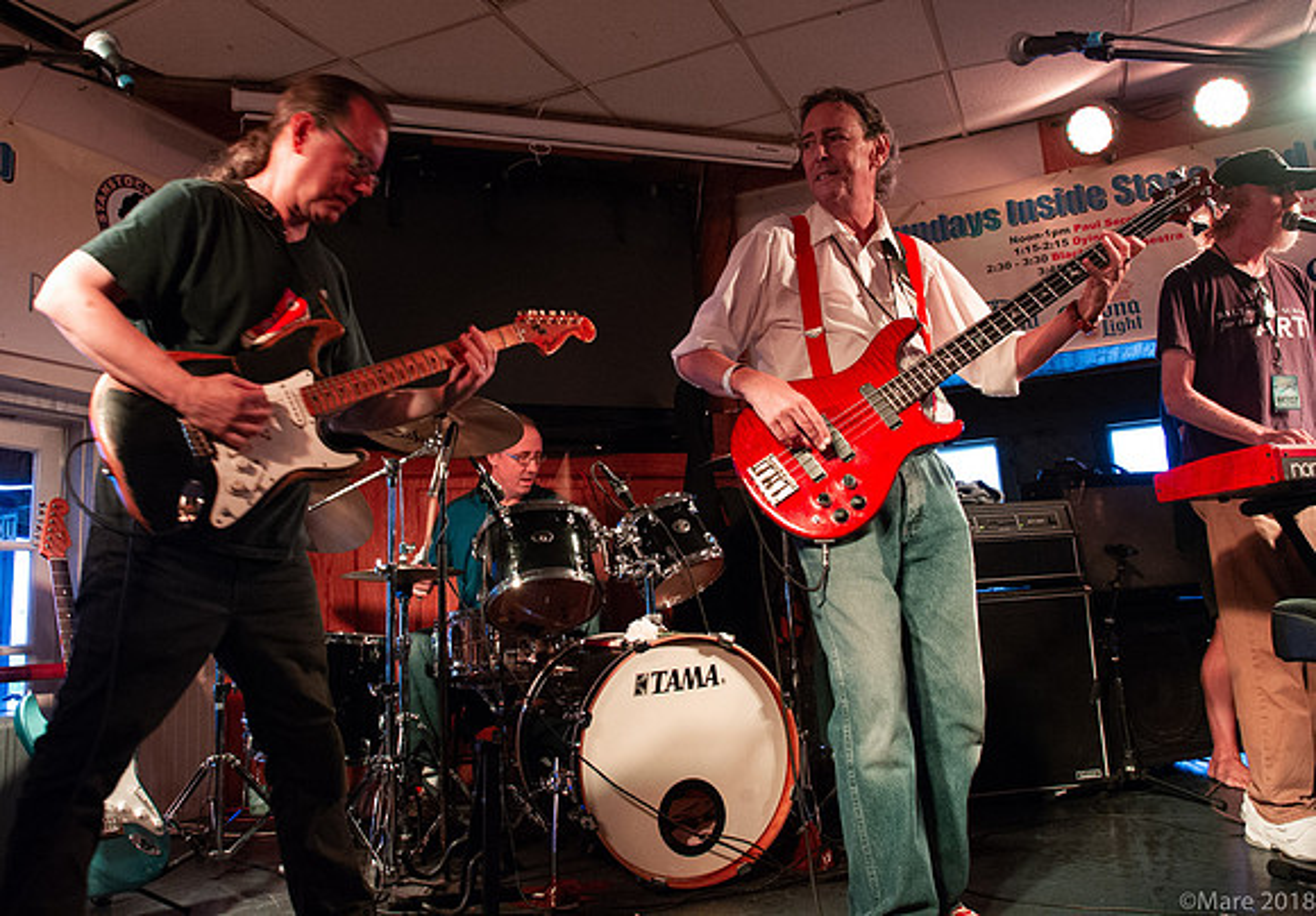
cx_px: 568
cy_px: 418
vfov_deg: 49.3
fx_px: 997
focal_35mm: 27
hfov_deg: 66.5
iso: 6400
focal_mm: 24
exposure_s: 1/50
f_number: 6.3
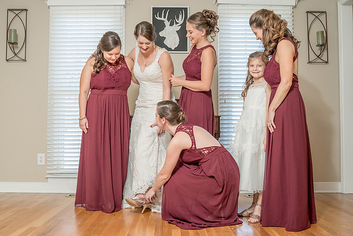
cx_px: 167
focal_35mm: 41
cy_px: 119
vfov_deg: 32.6
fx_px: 403
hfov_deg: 47.3
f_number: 5.6
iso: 2000
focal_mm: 35
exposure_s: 1/100
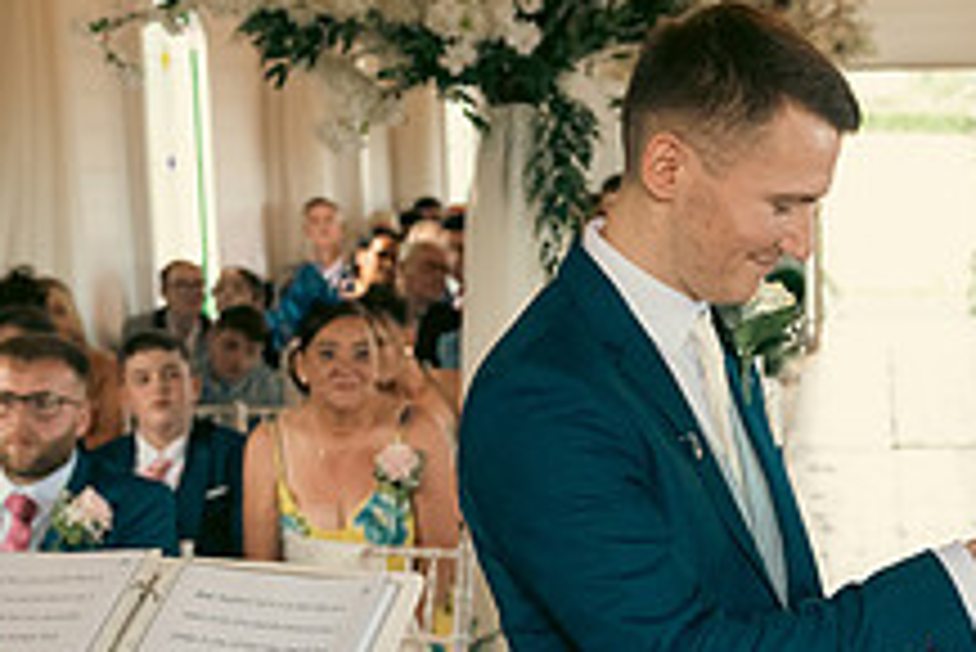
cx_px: 666
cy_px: 492
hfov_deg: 31.1
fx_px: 1736
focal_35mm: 64
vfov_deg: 21.1
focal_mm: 24
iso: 640
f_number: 3.5
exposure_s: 1/160
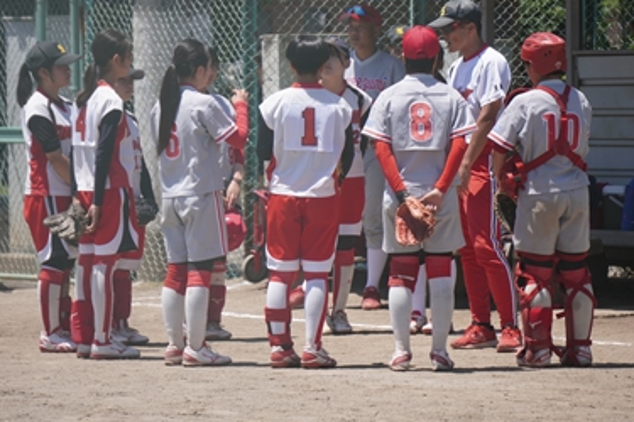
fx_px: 5459
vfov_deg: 4.4
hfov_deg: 6.6
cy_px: 199
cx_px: 325
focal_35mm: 310
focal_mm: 194
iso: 100
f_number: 6.3
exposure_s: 1/320
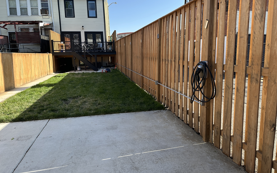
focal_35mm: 26
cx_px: 140
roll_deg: +0.7
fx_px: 196
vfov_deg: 47.6
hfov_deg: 70.4
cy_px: 81
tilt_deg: -8.0
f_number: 1.78
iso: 80
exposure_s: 1/1304
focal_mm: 6.86
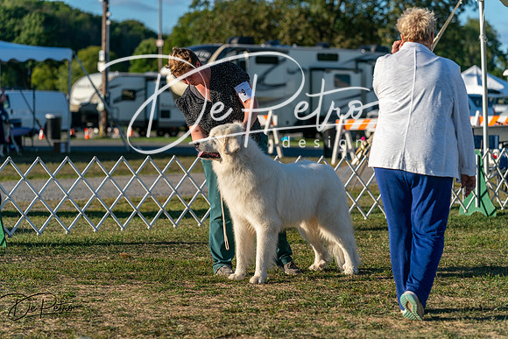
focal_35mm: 122
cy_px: 170
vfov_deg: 11.2
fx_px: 1722
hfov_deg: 16.8
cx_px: 254
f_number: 4.5
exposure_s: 1/1250
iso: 160
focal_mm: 122
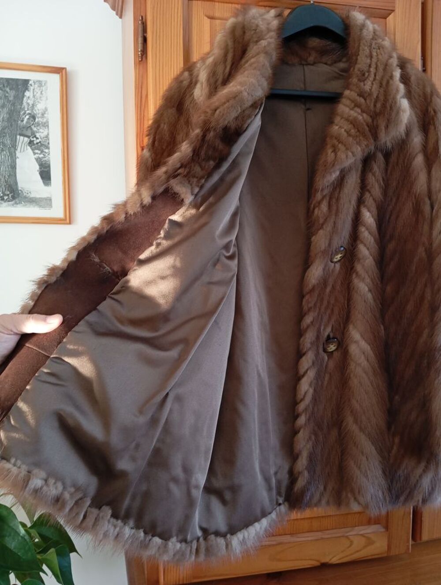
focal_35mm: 28
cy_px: 292
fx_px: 474
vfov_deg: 63.4
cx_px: 220
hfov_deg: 49.9
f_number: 1.8
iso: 849
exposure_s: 1/33.3
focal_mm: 4.22
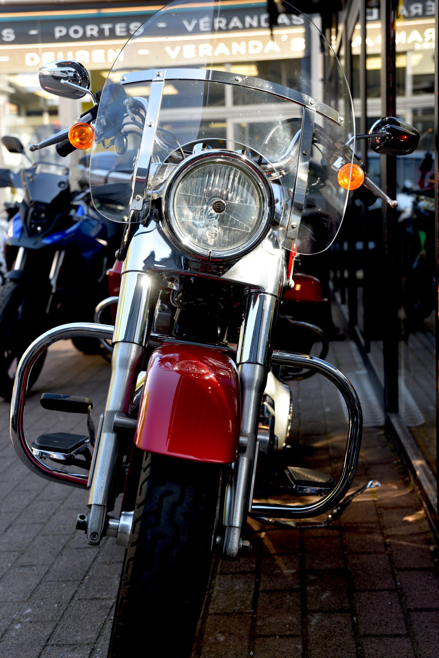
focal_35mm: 50
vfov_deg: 39.6
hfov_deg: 27.0
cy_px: 329
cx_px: 220
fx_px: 914
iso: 100
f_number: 4.5
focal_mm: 50
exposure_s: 1/80
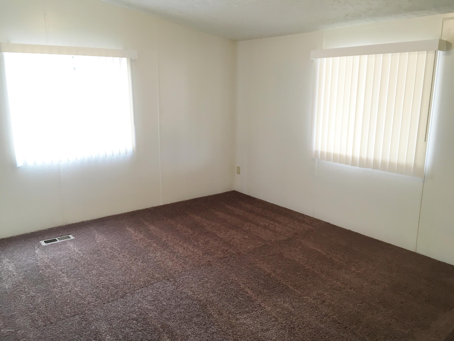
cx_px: 227
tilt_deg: -12.4
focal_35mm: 29
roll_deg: -1.8
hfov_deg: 61.7
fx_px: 380
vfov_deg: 48.2
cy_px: 170
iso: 64
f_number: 2.2
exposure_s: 1/30
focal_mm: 4.15
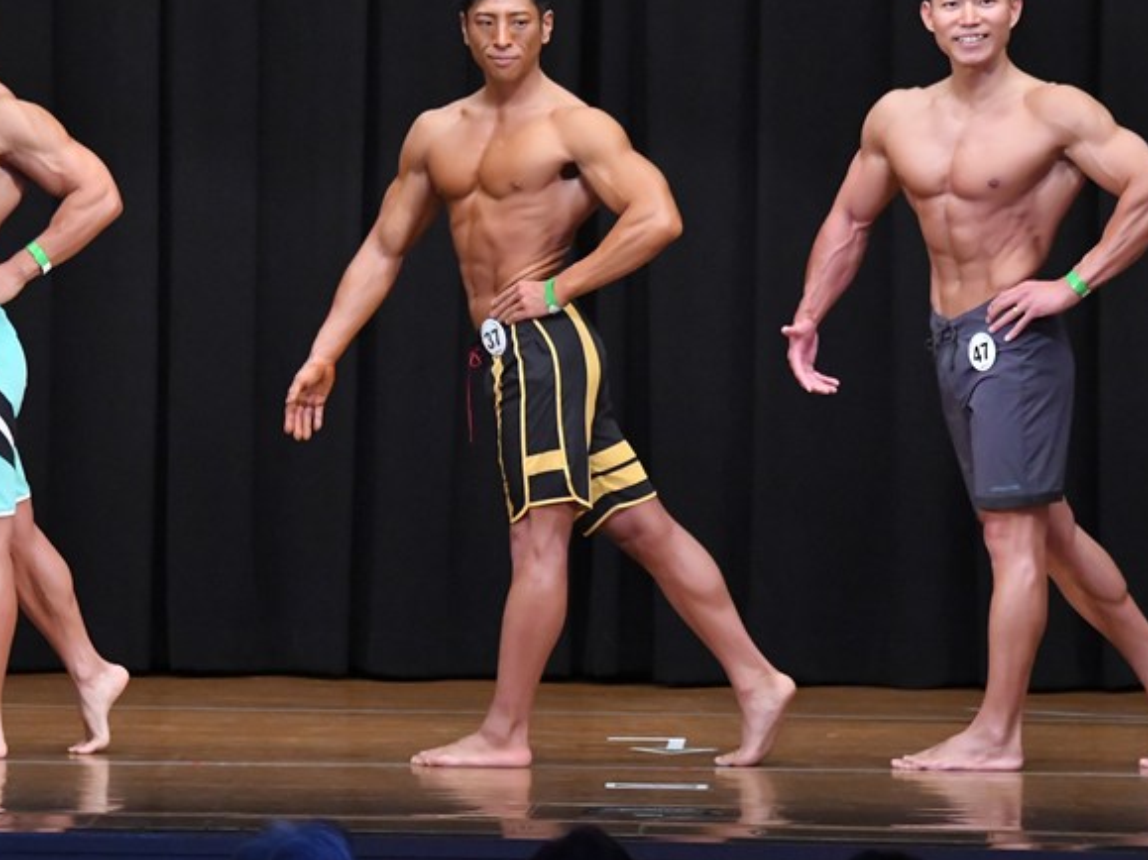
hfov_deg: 7.1
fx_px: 9251
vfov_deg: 5.3
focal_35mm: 279
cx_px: 390
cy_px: 398
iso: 8000
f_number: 5.6
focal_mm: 145
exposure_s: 1/400
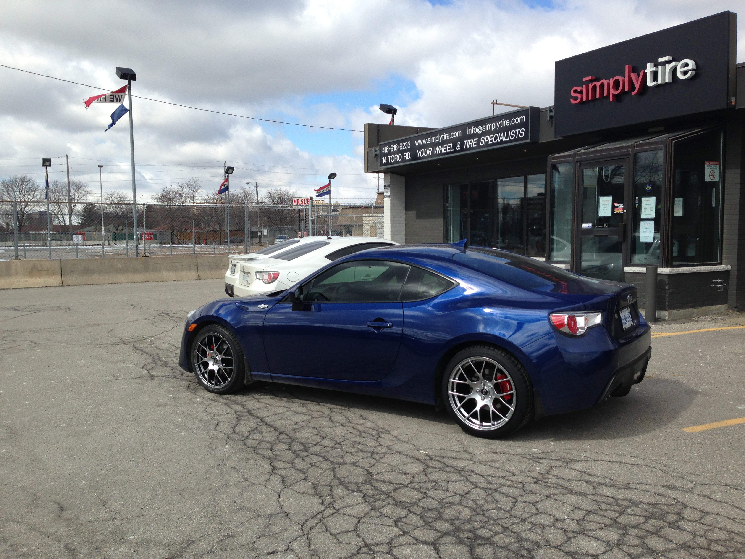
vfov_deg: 42.9
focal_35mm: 33
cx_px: 372
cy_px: 280
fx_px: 710
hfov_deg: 55.4
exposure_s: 1/1550
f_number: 2.4
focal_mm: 4.13
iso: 50
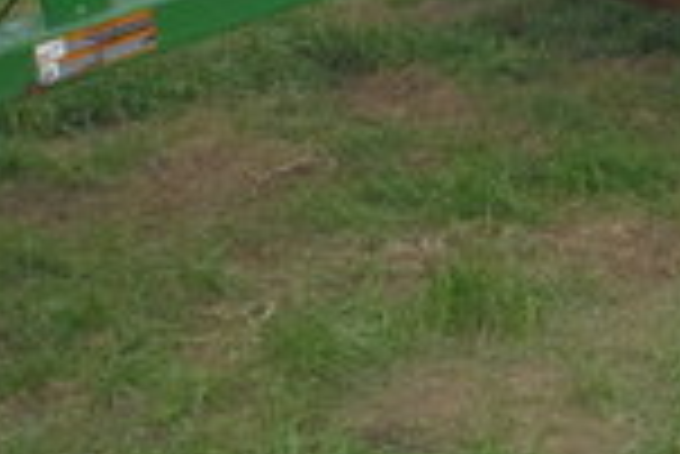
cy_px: -355
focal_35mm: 105
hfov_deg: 17.4
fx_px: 1985
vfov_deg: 12.1
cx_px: 1031
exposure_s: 1/200
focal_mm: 5
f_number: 3.9
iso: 250
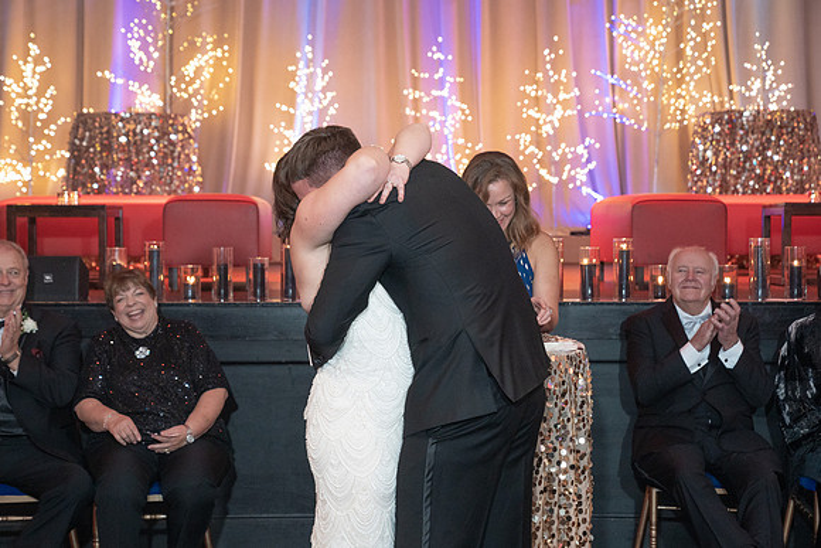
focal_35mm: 73
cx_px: 394
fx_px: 1676
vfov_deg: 18.6
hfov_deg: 27.5
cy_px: 285
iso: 4000
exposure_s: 1/125
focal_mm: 70
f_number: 4
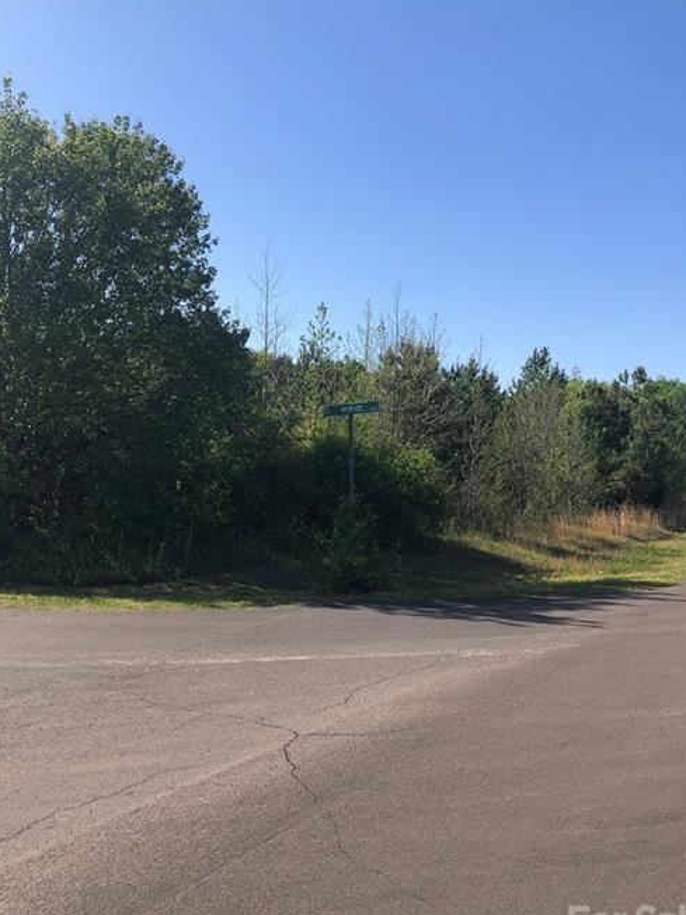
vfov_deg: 55.3
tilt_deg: -0.2
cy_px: 481
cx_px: 323
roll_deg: -3.3
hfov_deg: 42.9
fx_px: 872
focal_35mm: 33
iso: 20
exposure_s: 1/1656
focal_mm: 3.99
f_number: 1.8
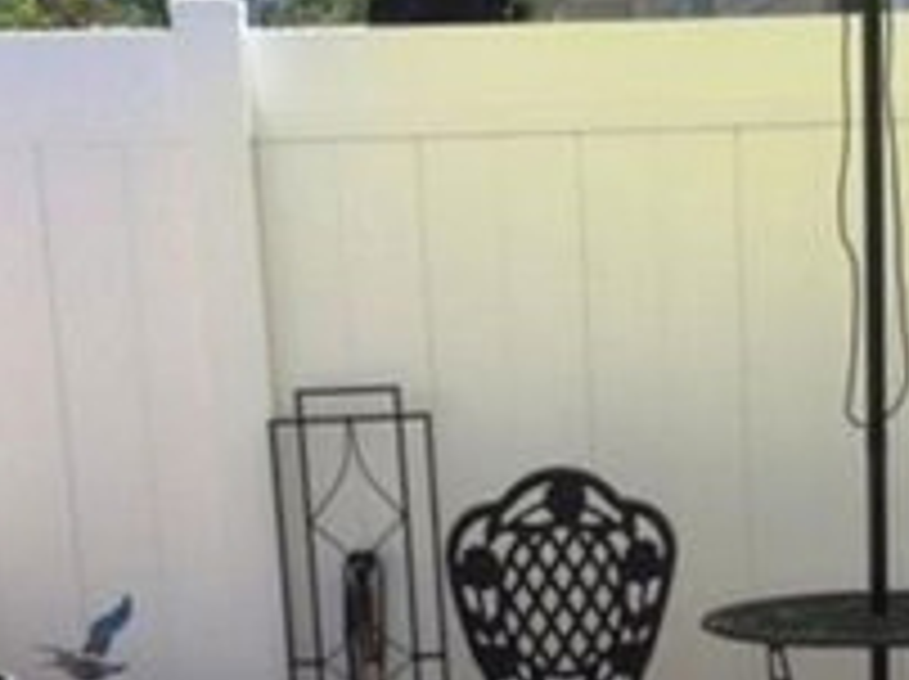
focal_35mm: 92
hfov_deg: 20.8
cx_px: 842
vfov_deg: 15.5
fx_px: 2413
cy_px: 802
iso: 32
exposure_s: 1/942
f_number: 2.2
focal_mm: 4.15
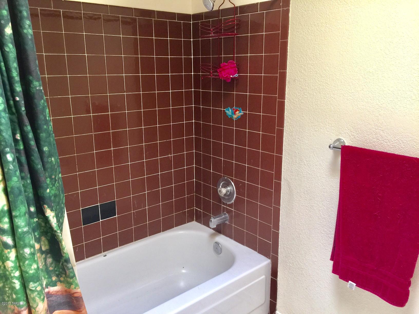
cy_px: 157
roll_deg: -0.6
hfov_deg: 61.7
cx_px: 210
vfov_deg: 48.2
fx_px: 351
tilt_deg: -14.1
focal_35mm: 29
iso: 40
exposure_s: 1/30
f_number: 2.2
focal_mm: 4.15
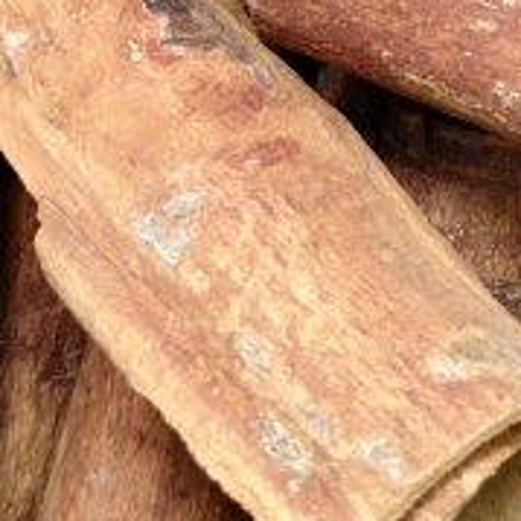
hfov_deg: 14.3
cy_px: -461
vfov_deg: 12.9
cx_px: 419
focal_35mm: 121
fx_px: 2060
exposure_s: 1/50
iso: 126
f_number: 1.88
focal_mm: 5.56
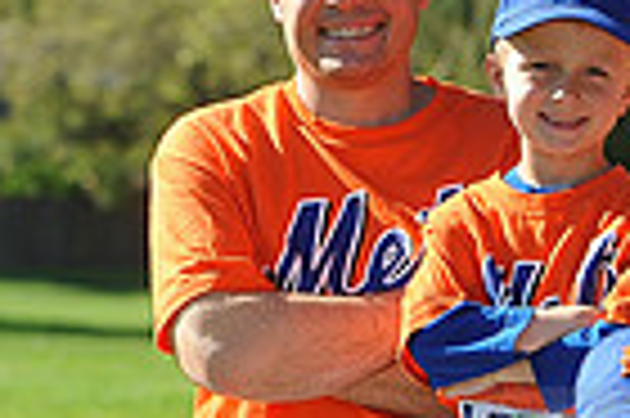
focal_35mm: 436
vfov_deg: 3.1
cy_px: 445
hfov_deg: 4.7
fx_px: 7621
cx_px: 1228
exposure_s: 1/400
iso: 200
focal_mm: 105
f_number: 6.3
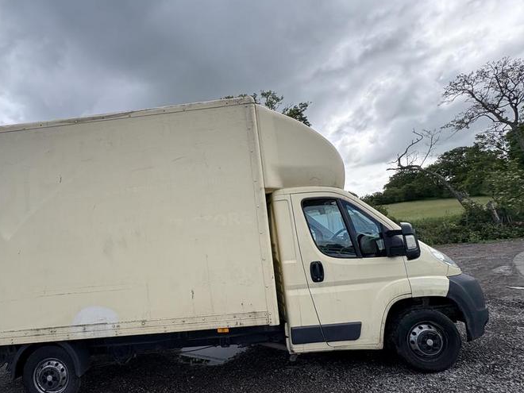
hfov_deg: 83.0
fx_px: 288
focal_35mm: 19
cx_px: 195
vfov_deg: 68.4
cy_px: 222
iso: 40
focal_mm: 2.22
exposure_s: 1/787
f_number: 2.2
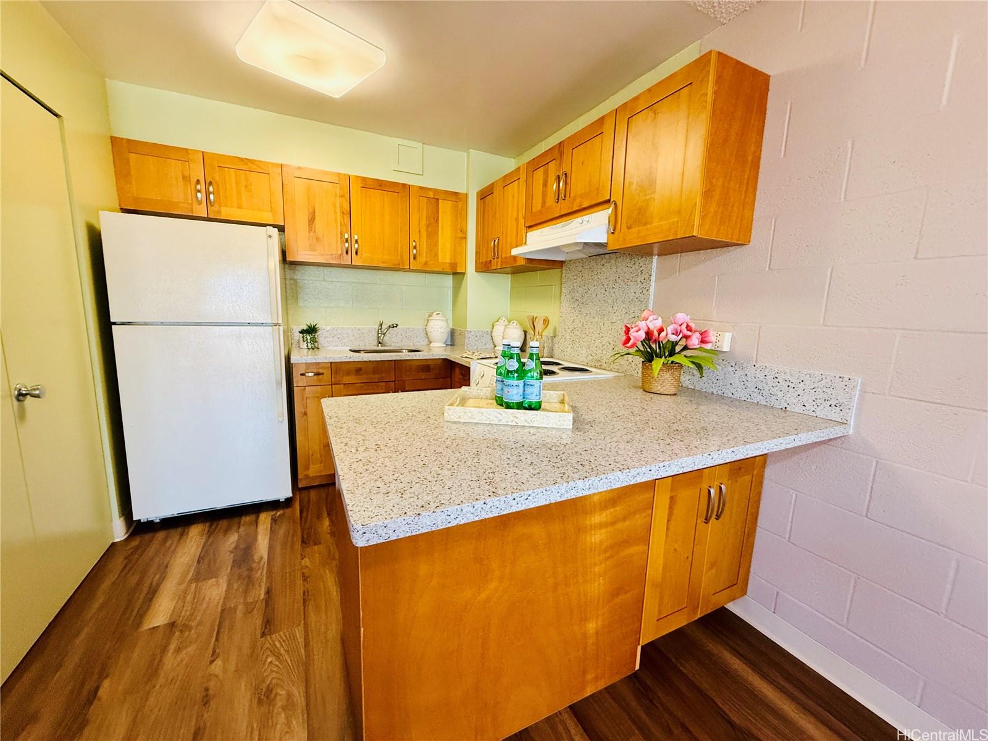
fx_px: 400
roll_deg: -1.4
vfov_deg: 85.7
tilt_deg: -8.4
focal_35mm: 14
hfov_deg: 102.1
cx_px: 494
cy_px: 370
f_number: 2.2
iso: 320
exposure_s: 1/120
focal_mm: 2.22
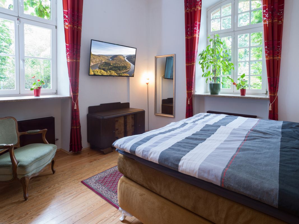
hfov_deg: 84.7
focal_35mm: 19
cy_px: 112
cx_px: 150
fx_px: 164
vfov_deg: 68.7
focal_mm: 24
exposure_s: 1/4
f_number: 11
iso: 400
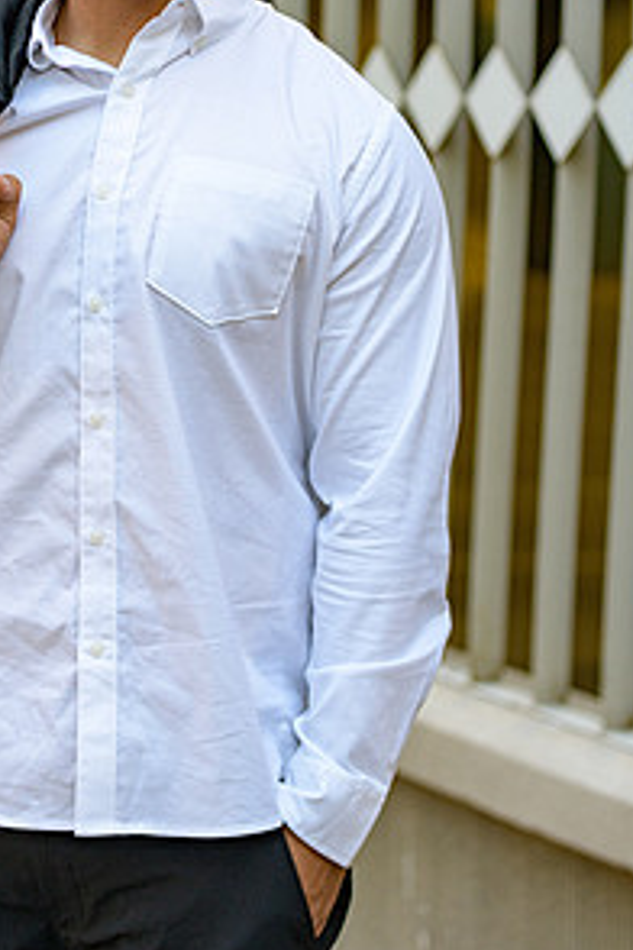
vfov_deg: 19.0
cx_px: 161
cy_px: 246
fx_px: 2822
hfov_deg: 12.8
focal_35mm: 107
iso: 250
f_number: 3.2
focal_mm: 70
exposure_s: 1/200
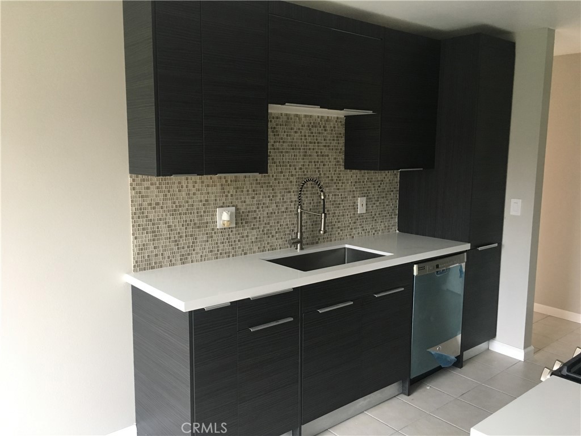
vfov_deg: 48.2
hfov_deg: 61.7
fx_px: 487
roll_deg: -0.4
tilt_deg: -8.1
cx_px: 290
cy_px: 218
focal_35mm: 29
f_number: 2.2
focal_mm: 4.15
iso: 160
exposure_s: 1/30
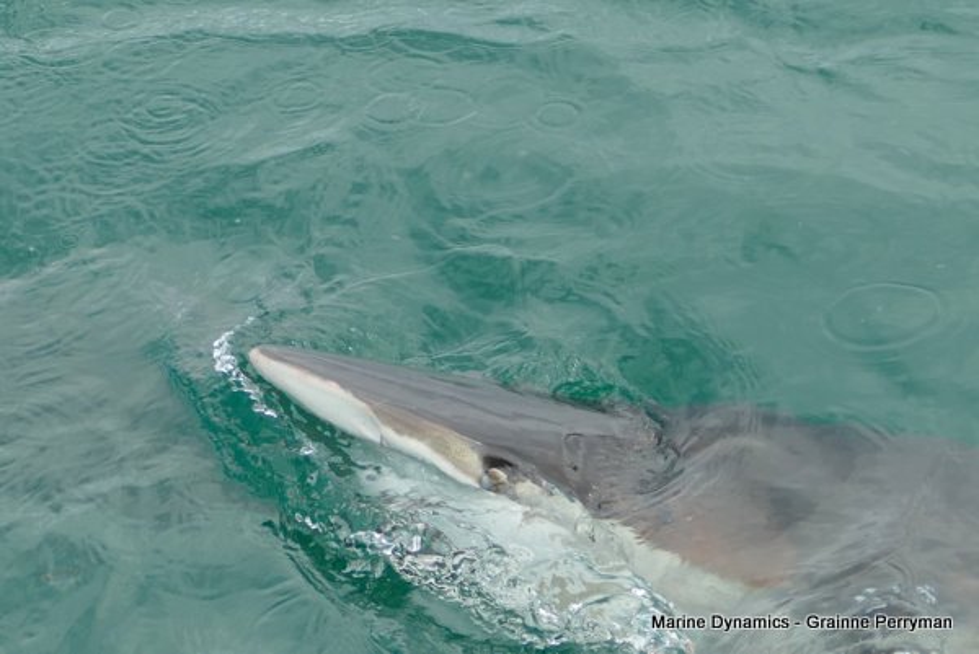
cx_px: 490
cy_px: 327
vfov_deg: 19.5
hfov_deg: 28.8
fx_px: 1905
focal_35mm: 70
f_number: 3.7
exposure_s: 1/800
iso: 125
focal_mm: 25.64
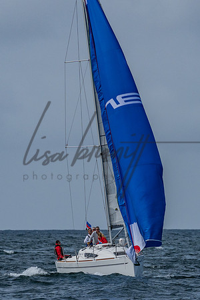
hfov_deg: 2.6
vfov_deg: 3.9
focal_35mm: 529
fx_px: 4410
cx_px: 113
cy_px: 207
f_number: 6.3
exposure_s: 1/4000
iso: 200
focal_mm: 200
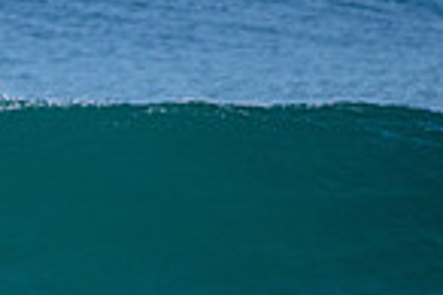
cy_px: 160
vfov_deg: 0.7
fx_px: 24423
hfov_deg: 1.0
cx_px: -431
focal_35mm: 1987
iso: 250
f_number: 5.6
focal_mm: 500
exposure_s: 1/2500
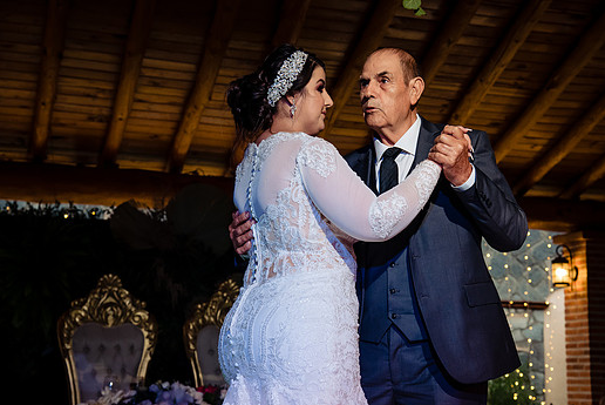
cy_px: 190
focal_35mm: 73
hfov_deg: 27.7
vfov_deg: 18.7
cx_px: 329
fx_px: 1228
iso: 2000
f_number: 6.3
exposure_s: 1/200
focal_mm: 65
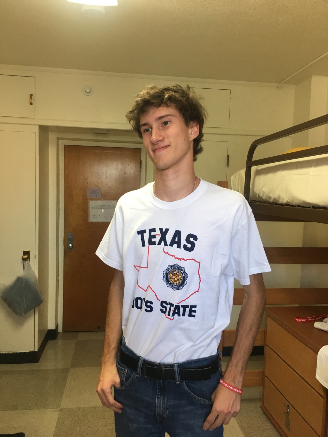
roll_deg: -0.9
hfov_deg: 48.2
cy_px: 218
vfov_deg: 61.7
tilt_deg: -3.9
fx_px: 366
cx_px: 164
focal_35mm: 29
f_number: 2.2
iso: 40
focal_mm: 4.15
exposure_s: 1/30
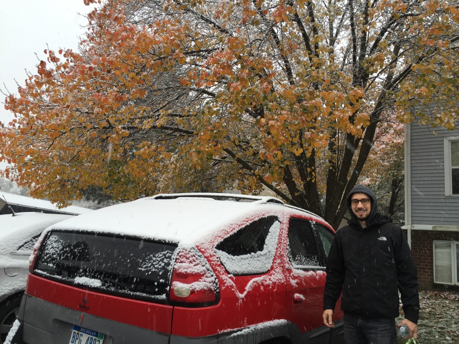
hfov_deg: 61.7
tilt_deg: +9.9
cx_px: 230
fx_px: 385
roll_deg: -4.2
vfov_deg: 48.2
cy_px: 172
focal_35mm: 29
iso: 32
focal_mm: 4.15
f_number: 2.2
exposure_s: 1/134
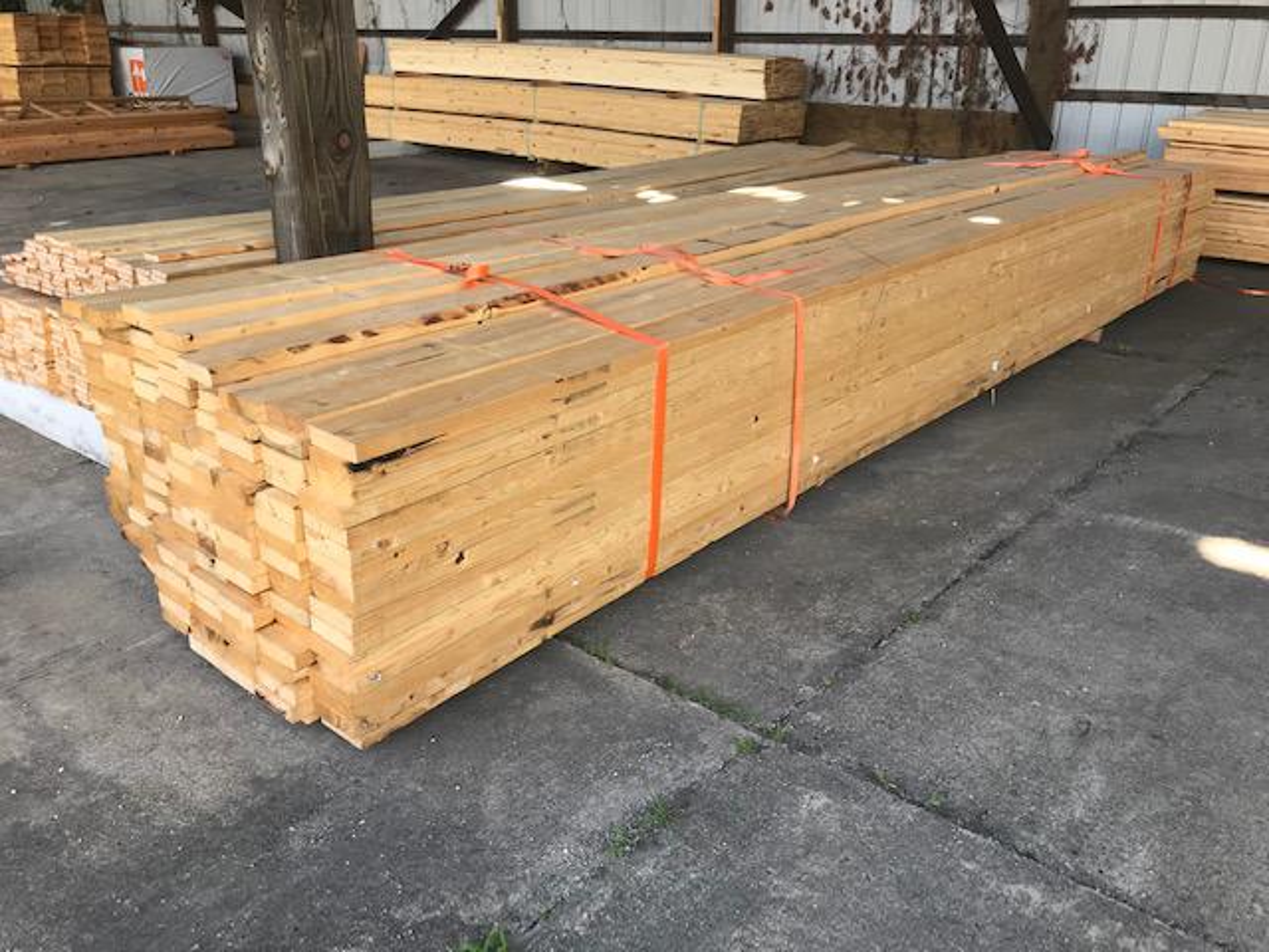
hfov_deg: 63.4
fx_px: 1026
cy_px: 476
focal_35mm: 28
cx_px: 634
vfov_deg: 49.7
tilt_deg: -23.6
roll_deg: +0.4
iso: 20
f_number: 1.8
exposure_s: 1/245
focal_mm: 3.99
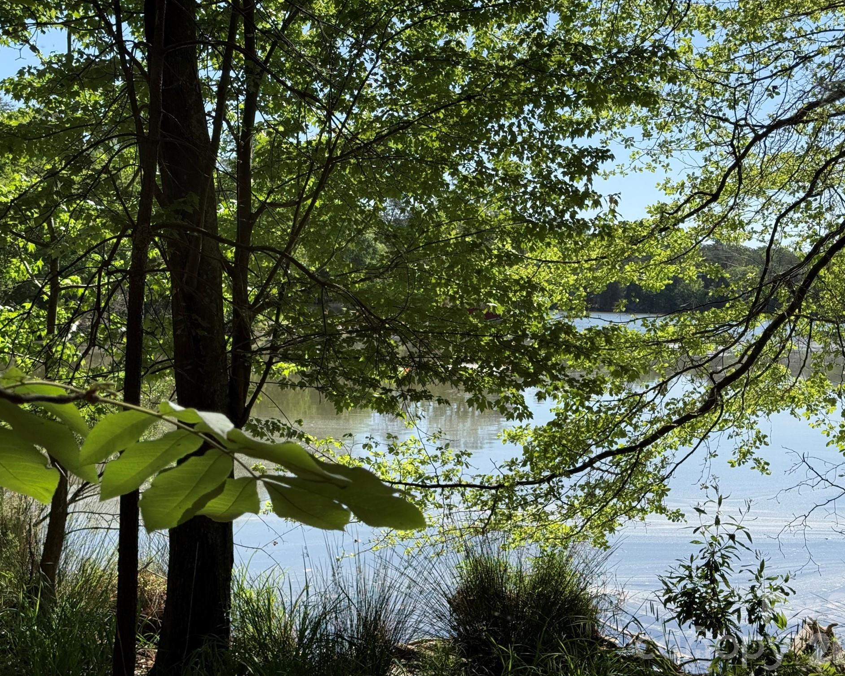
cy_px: 336
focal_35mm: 51
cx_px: 445
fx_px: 1276
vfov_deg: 29.7
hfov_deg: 36.6
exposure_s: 1/2273
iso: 64
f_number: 1.78
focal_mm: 6.76
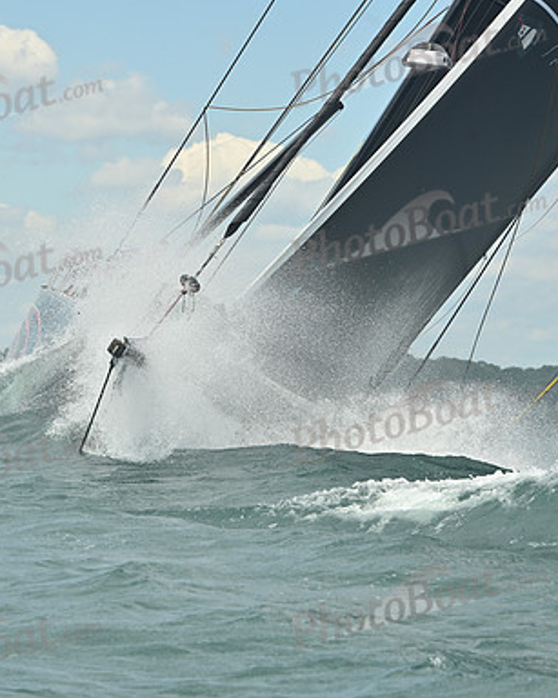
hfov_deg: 6.8
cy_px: 348
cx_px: 198
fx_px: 4688
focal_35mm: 227
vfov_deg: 8.5
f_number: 9
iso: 250
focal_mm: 160
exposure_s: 1/1250
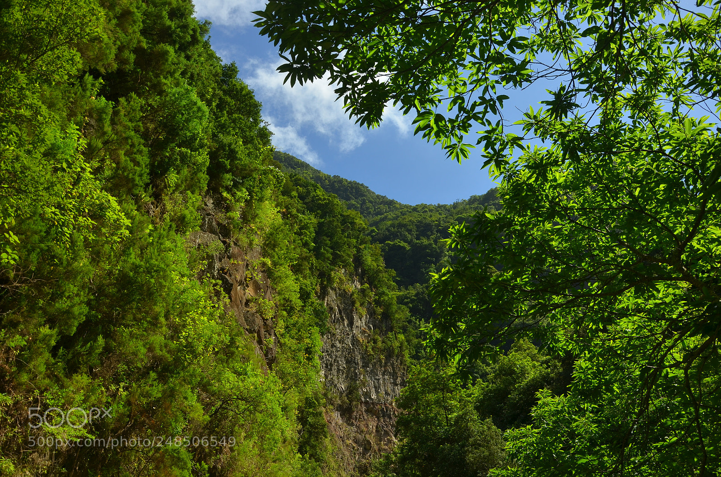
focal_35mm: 32
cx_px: 360
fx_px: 629
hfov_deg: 59.6
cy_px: 238
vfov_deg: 41.5
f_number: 6.3
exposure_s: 1/200
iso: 100
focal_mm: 21
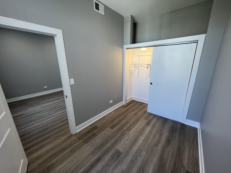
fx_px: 87
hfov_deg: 106.2
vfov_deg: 89.9
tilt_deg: -17.0
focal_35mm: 13
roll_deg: +0.2
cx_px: 116
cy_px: 86
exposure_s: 1/120
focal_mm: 1.57
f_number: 1.8
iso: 100
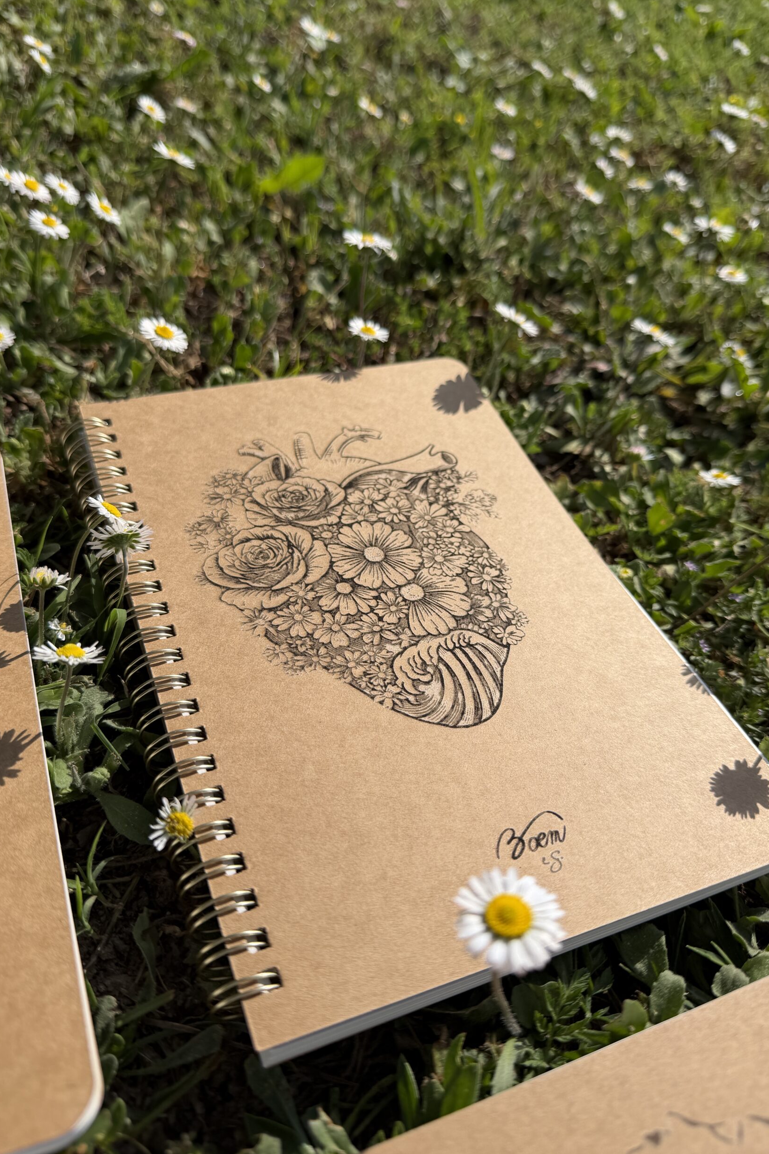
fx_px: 833
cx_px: 370
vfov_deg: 69.4
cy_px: 562
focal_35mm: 26
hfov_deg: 49.5
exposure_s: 1/6711
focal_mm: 6.76
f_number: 1.78
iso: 80
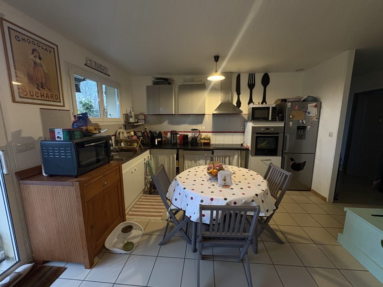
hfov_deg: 102.1
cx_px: 192
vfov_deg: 85.7
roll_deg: +0.7
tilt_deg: -8.6
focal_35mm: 14
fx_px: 155
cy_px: 144
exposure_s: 1/50
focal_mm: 2.22
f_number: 2.2
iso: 320
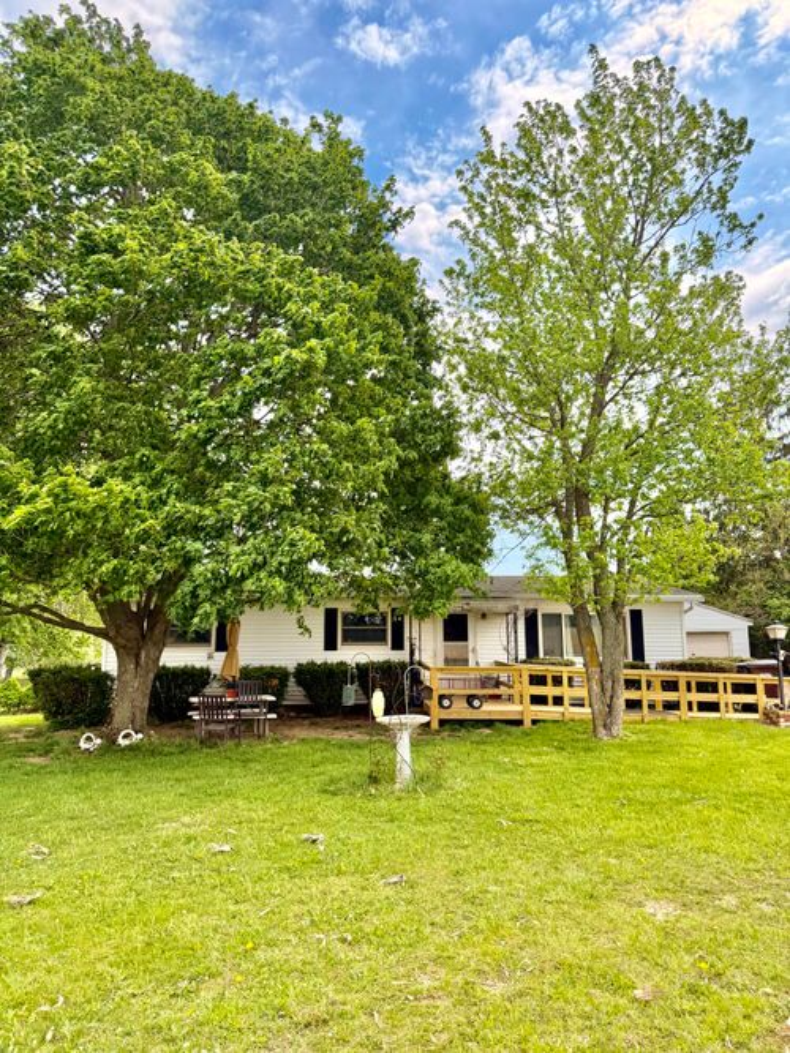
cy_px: 526
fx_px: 731
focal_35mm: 24
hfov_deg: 56.8
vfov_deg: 71.6
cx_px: 395
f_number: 1.78
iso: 100
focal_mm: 6.76
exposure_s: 1/3279
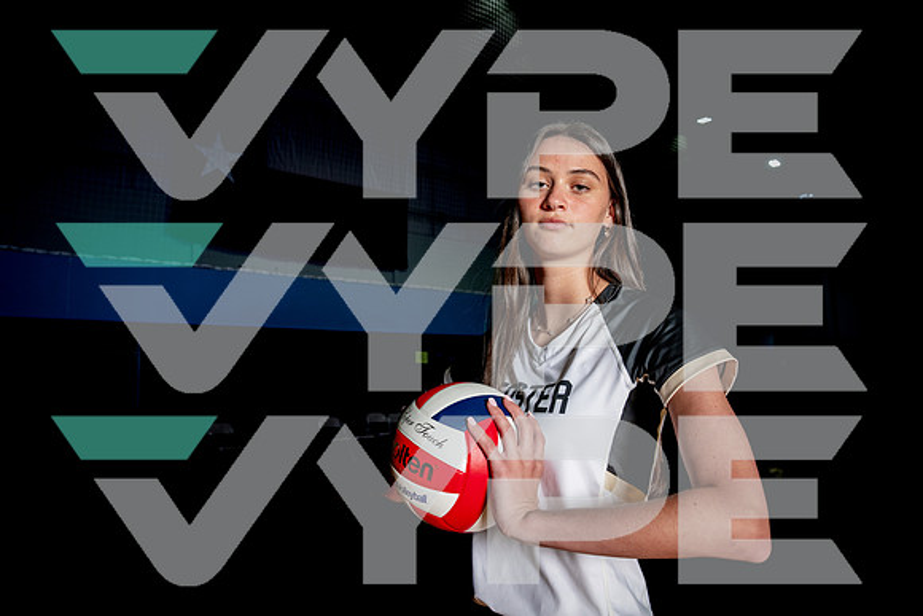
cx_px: 462
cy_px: 308
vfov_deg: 49.8
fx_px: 664
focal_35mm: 26
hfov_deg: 69.6
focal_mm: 25
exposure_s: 1/200
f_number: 5
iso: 250
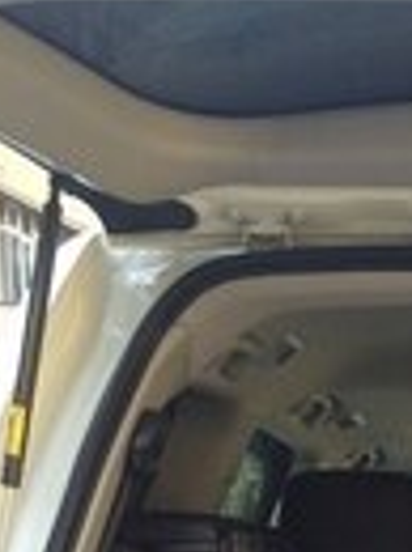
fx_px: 1767
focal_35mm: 111
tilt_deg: -12.7
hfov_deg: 12.6
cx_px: 620
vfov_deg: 15.7
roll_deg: +0.6
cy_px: 930
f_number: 2.2
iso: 32
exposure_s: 1/142
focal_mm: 4.15
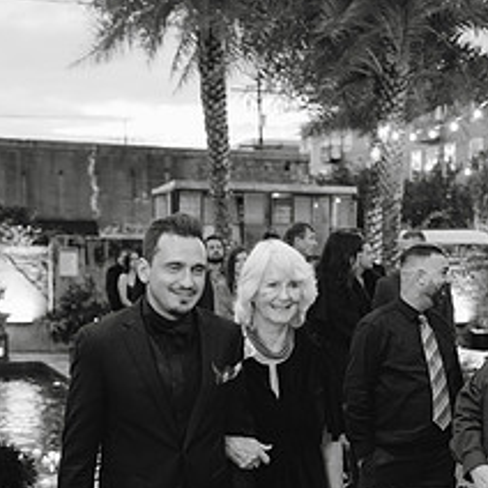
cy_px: 412
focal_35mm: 63
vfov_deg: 26.6
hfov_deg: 27.3
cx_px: 223
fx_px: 1005
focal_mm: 35
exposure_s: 1/125
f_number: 2.2
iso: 3200
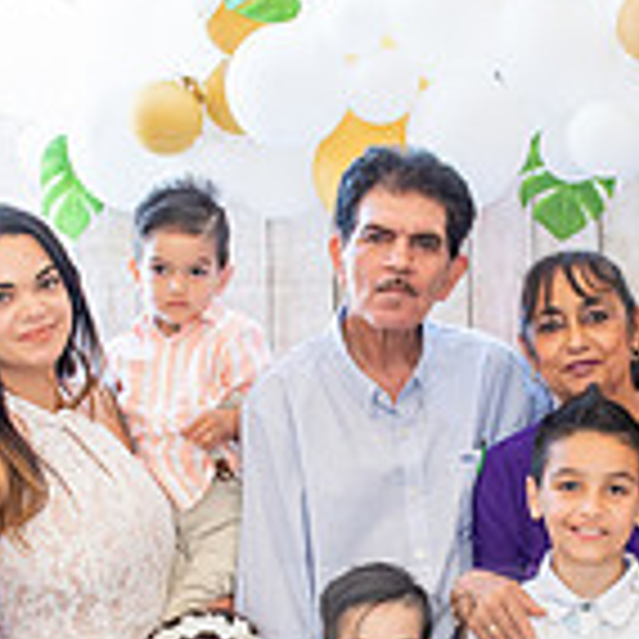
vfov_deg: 17.1
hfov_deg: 17.3
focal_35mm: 100
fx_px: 2088
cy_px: 582
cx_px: 434
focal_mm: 24
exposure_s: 1/80
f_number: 4.5
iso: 500
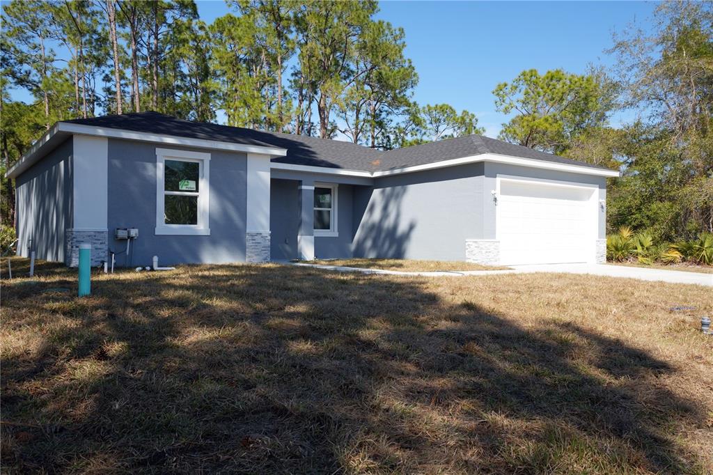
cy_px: 238
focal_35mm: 27
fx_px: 535
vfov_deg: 47.9
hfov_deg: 67.4
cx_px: 356
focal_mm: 18
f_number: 8
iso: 100
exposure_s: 1/50
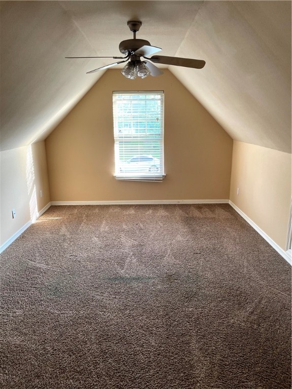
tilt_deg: -13.7
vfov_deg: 67.3
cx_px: 146
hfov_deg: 53.1
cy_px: 194
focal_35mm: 26
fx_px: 292
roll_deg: +1.0
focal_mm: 4.2
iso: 100
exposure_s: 1/121
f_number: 1.6
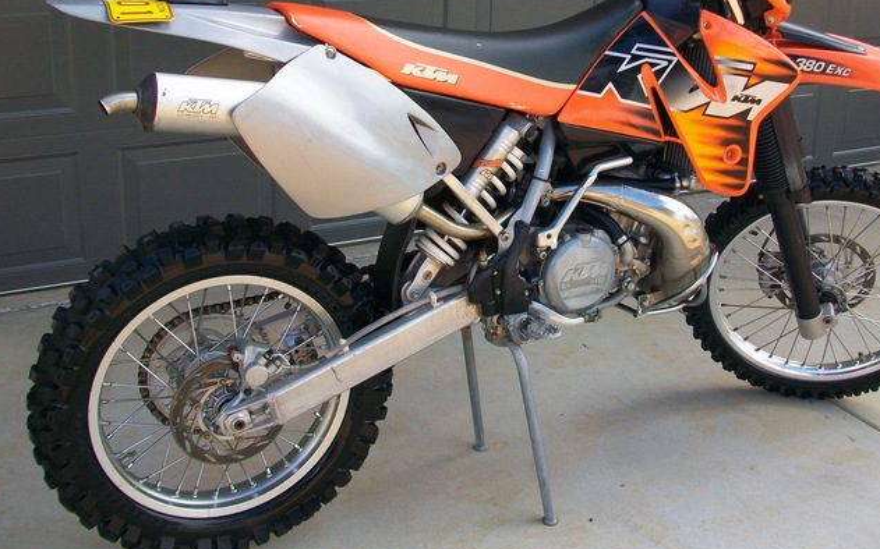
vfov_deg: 29.7
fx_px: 1031
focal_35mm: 43
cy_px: 206
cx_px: 477
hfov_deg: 46.2
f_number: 2.8
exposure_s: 1/250
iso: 64
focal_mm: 5.7
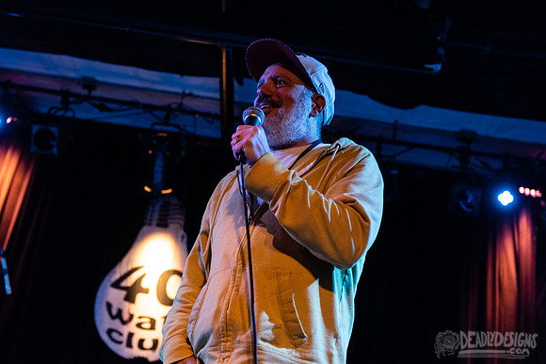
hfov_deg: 38.4
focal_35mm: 52
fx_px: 783
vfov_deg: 26.2
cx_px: 273
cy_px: 151
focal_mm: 44
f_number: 3.2
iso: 2000
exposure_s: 1/160
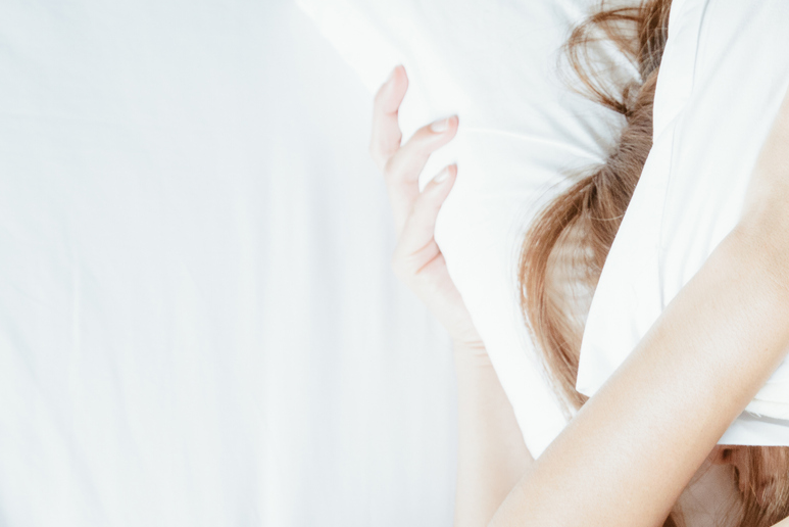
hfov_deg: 21.0
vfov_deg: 14.2
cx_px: 642
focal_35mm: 96
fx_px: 2105
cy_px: 357
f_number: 4.5
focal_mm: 35
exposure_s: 1/100
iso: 400
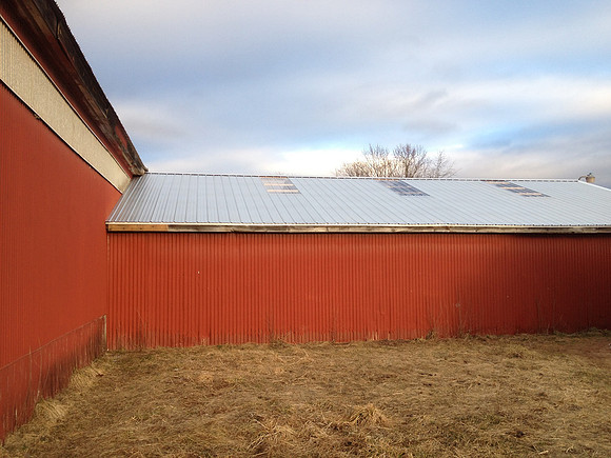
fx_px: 618
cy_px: 229
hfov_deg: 52.6
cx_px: 306
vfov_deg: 40.7
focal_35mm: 35
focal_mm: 4.28
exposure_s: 1/163
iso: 50
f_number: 2.4
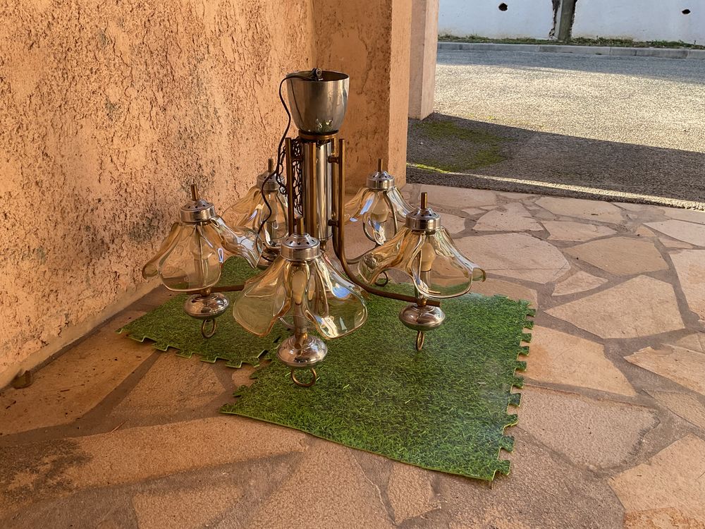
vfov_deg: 48.2
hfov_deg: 61.7
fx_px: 591
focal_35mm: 29
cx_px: 352
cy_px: 264
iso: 16
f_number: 1.8
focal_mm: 3
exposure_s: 1/131
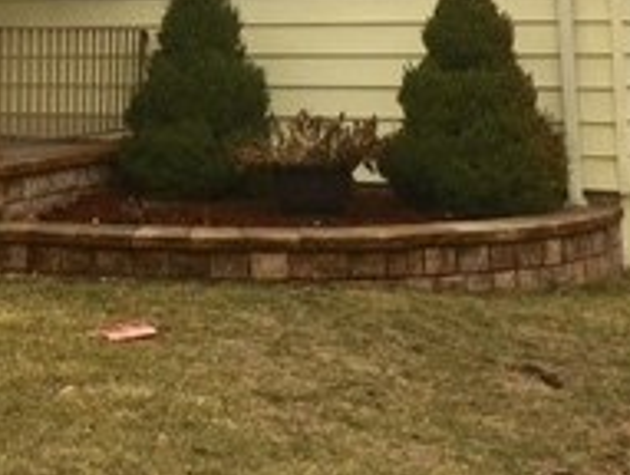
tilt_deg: +8.2
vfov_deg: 14.5
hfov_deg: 19.6
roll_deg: +1.0
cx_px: -7
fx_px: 1769
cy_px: -178
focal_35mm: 97
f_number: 2.2
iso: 25
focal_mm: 4.15
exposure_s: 1/986
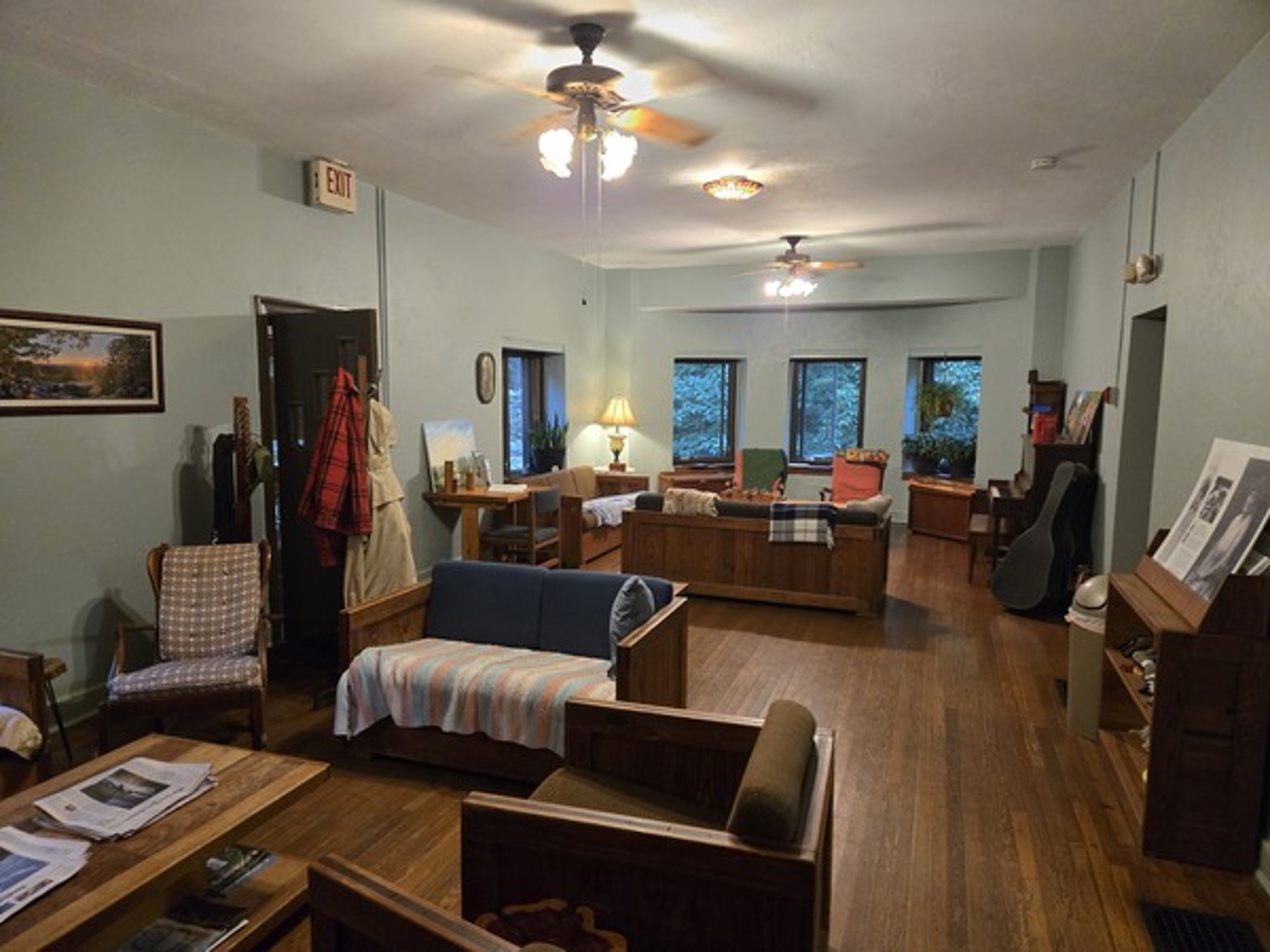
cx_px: 635
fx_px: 844
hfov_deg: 73.9
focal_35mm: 23
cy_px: 476
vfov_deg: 58.9
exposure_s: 1/60
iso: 800
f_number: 1.8
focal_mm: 5.4
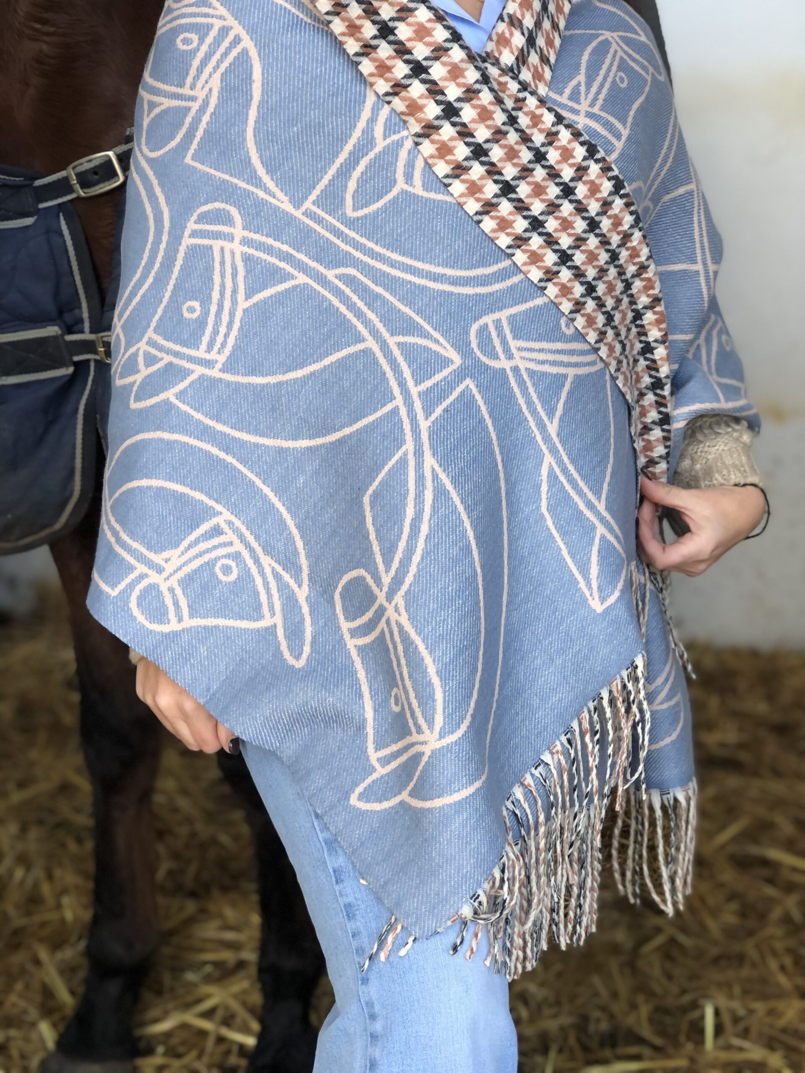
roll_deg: -2.1
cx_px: 402
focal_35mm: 57
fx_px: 1767
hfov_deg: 25.7
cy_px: 536
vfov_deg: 33.8
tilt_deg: -12.1
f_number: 2.8
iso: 25
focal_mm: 6.6
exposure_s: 1/40
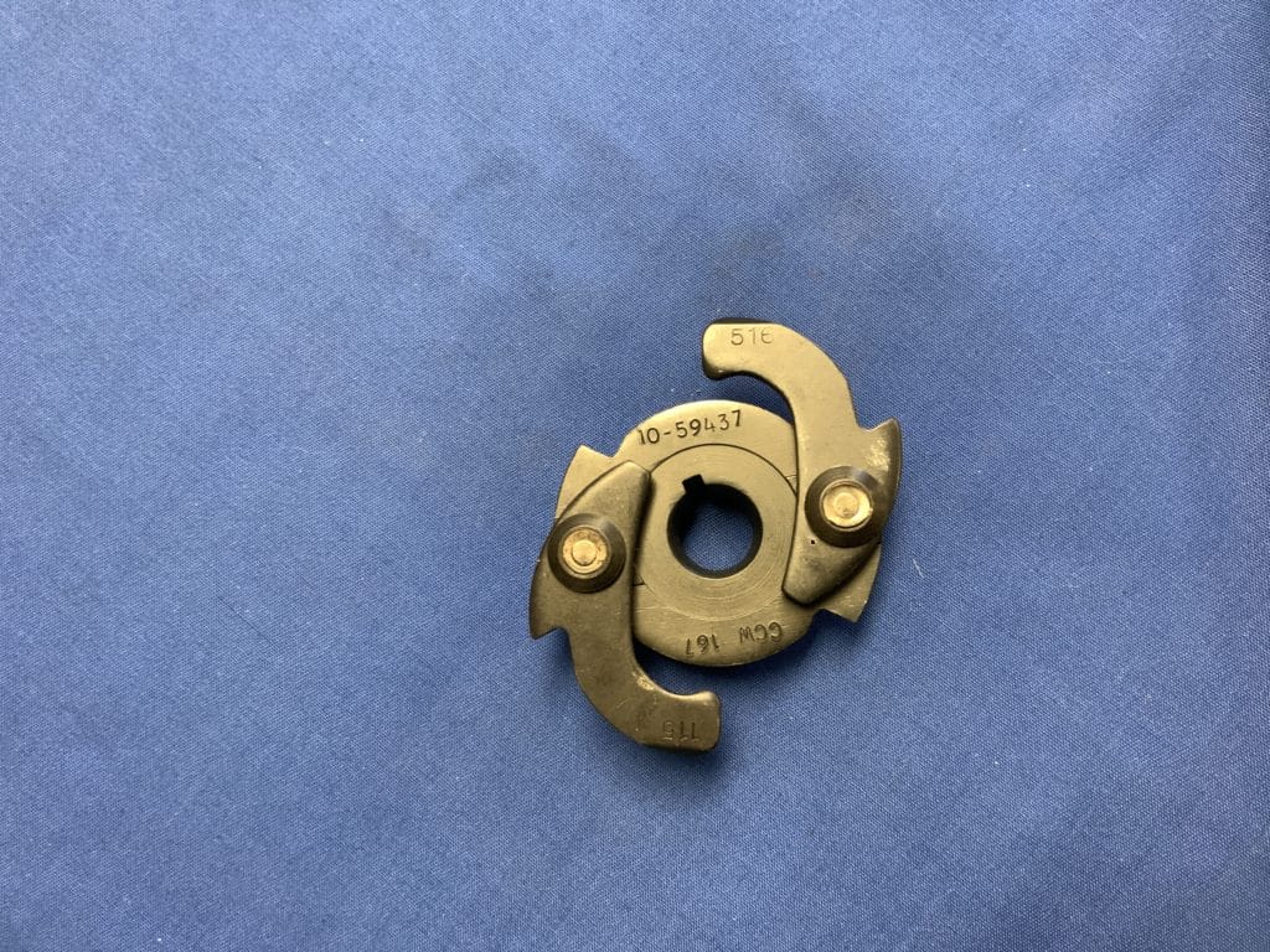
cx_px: 635
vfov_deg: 48.2
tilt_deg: -82.2
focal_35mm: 29
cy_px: 476
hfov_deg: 61.7
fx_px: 1064
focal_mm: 3
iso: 200
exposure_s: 1/60
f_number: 1.8
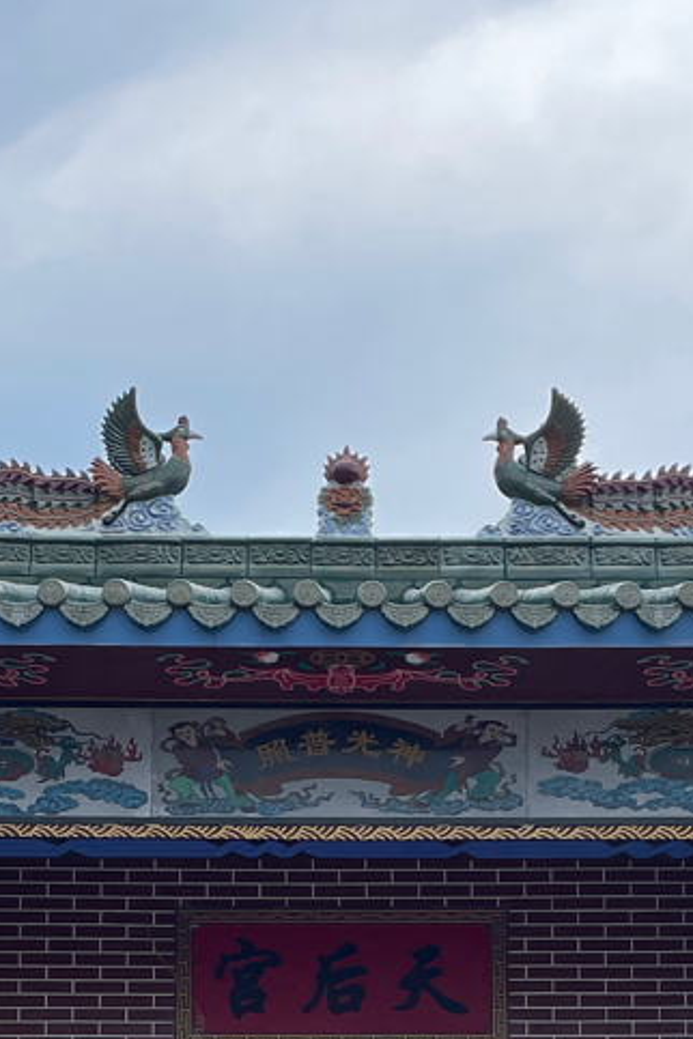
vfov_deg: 22.4
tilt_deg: +9.6
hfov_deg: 16.3
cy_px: 1233
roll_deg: +0.2
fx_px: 2425
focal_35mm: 84
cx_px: 367
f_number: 1.6
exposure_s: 1/1247
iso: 32
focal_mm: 4.2
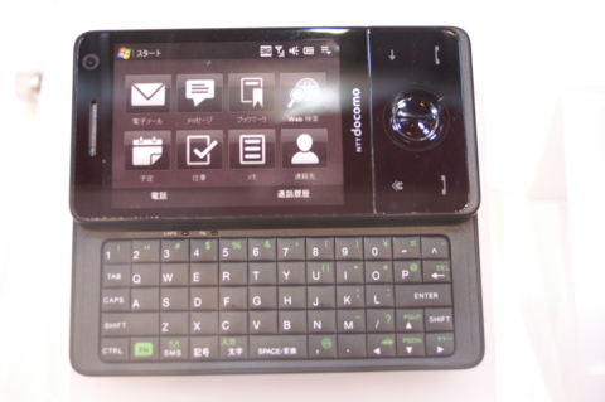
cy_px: 201
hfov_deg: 29.9
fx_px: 1133
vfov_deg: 20.1
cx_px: 302
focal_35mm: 68
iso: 800
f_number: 5.6
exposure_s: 1/60
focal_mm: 45
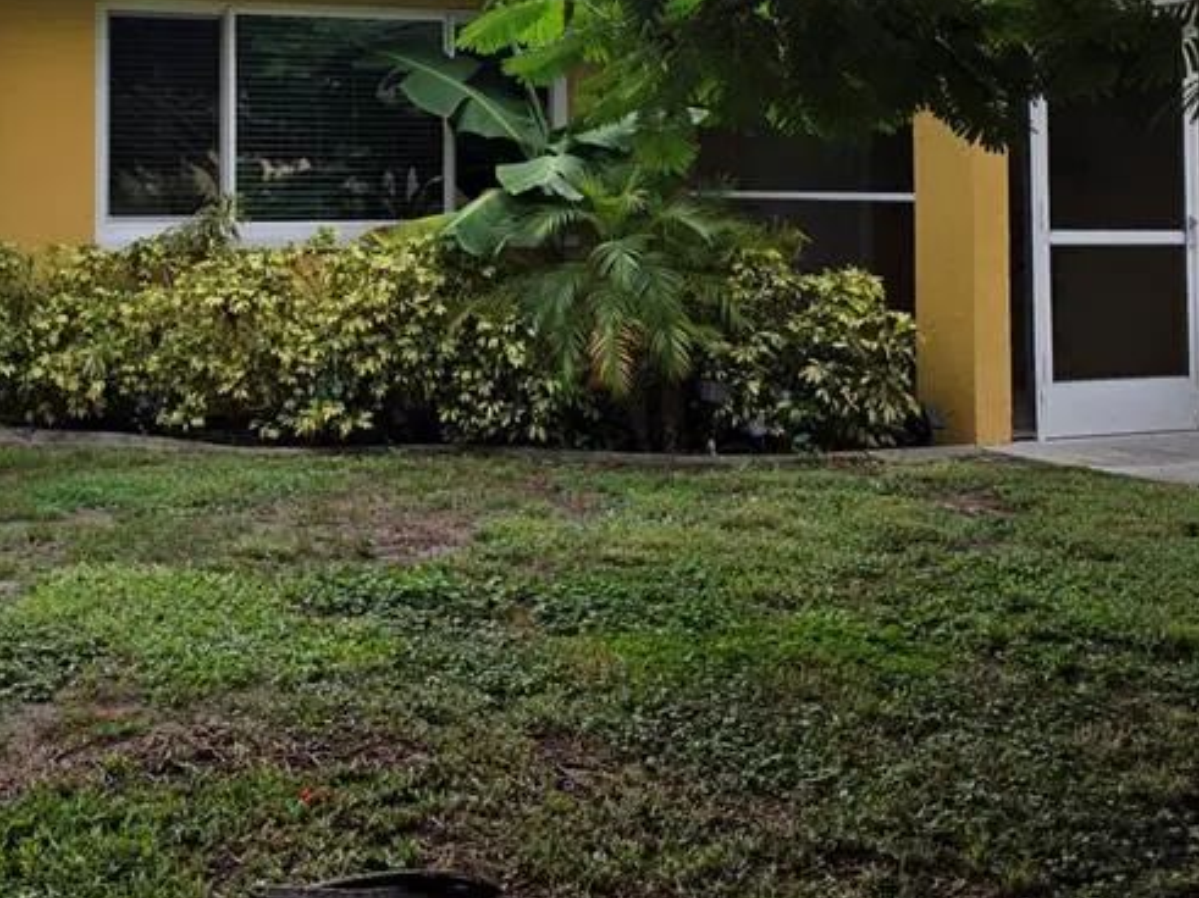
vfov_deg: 29.4
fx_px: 1662
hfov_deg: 38.9
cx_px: 349
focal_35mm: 48
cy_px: 156
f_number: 1.7
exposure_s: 1/1614
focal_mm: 6.3
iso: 80
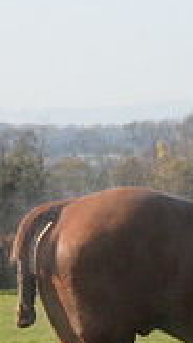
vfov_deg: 4.9
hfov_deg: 2.7
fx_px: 4048
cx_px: 491
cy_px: 226
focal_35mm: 444
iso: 1000
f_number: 8
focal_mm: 120
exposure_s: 1/1250
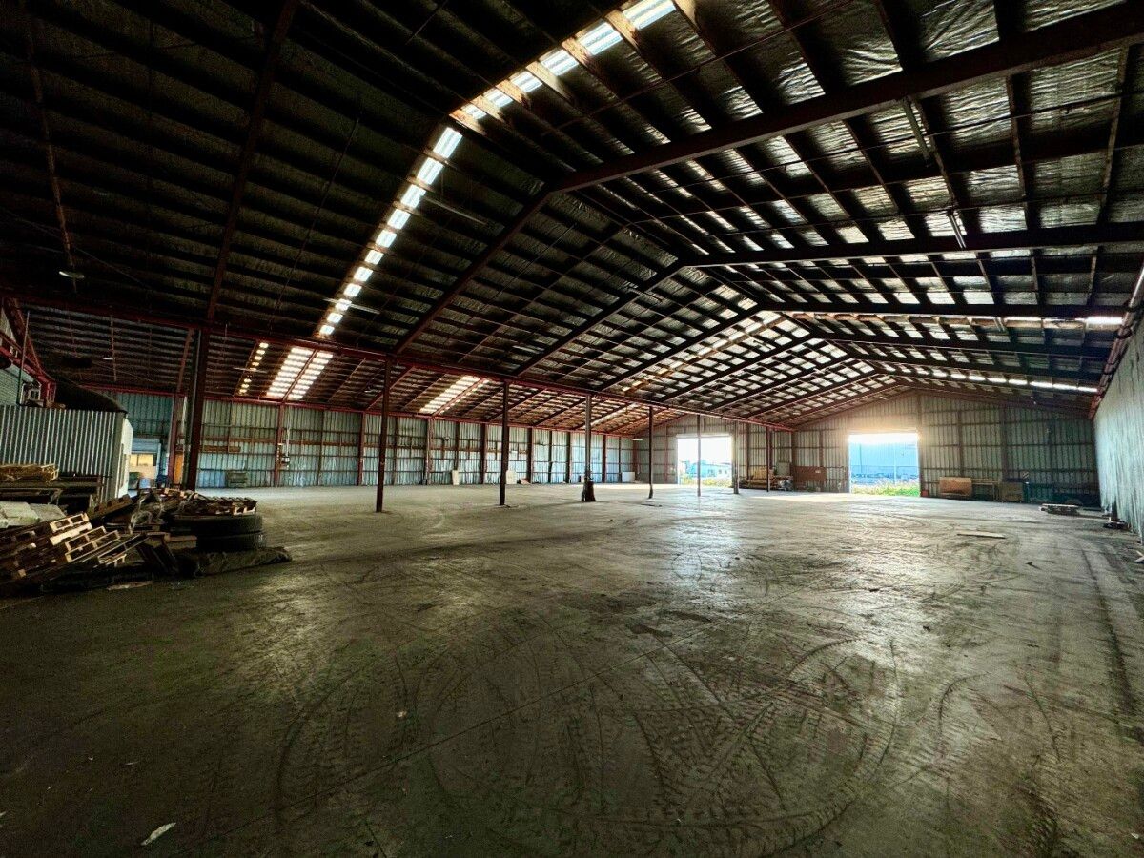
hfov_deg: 102.1
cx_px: 572
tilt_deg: +5.5
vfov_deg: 85.7
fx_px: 463
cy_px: 429
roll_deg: -0.8
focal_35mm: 14
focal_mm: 2.22
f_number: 2.2
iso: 125
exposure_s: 1/99
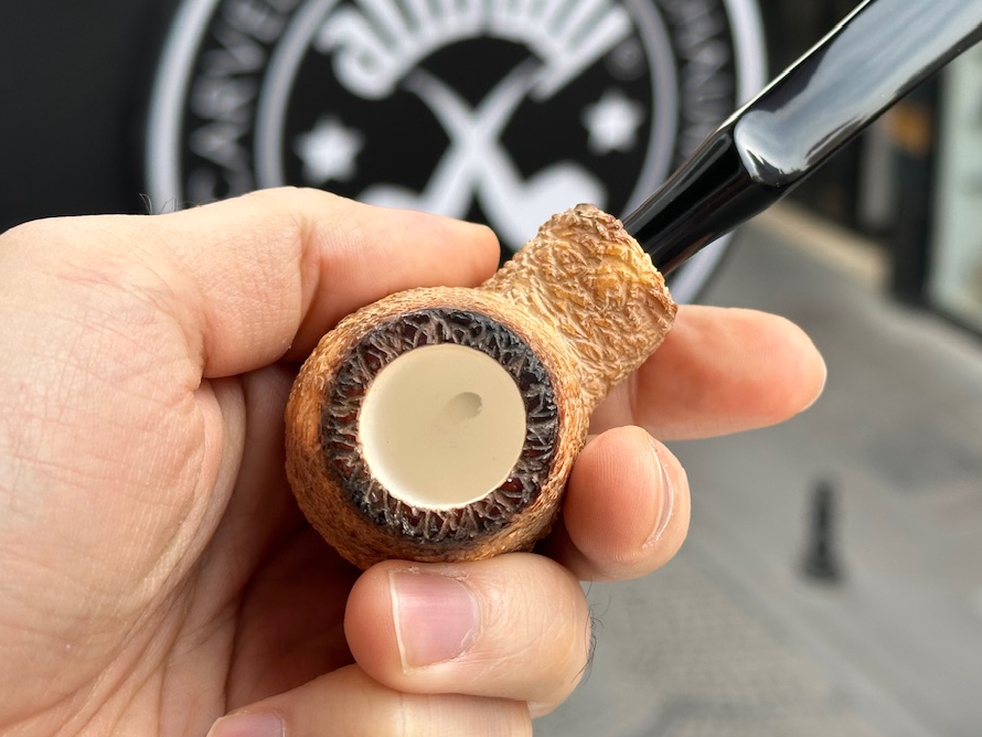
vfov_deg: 21.2
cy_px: 247
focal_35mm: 69
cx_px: 660
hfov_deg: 28.0
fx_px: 1958
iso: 64
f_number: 1.78
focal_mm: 6.86
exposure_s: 1/380
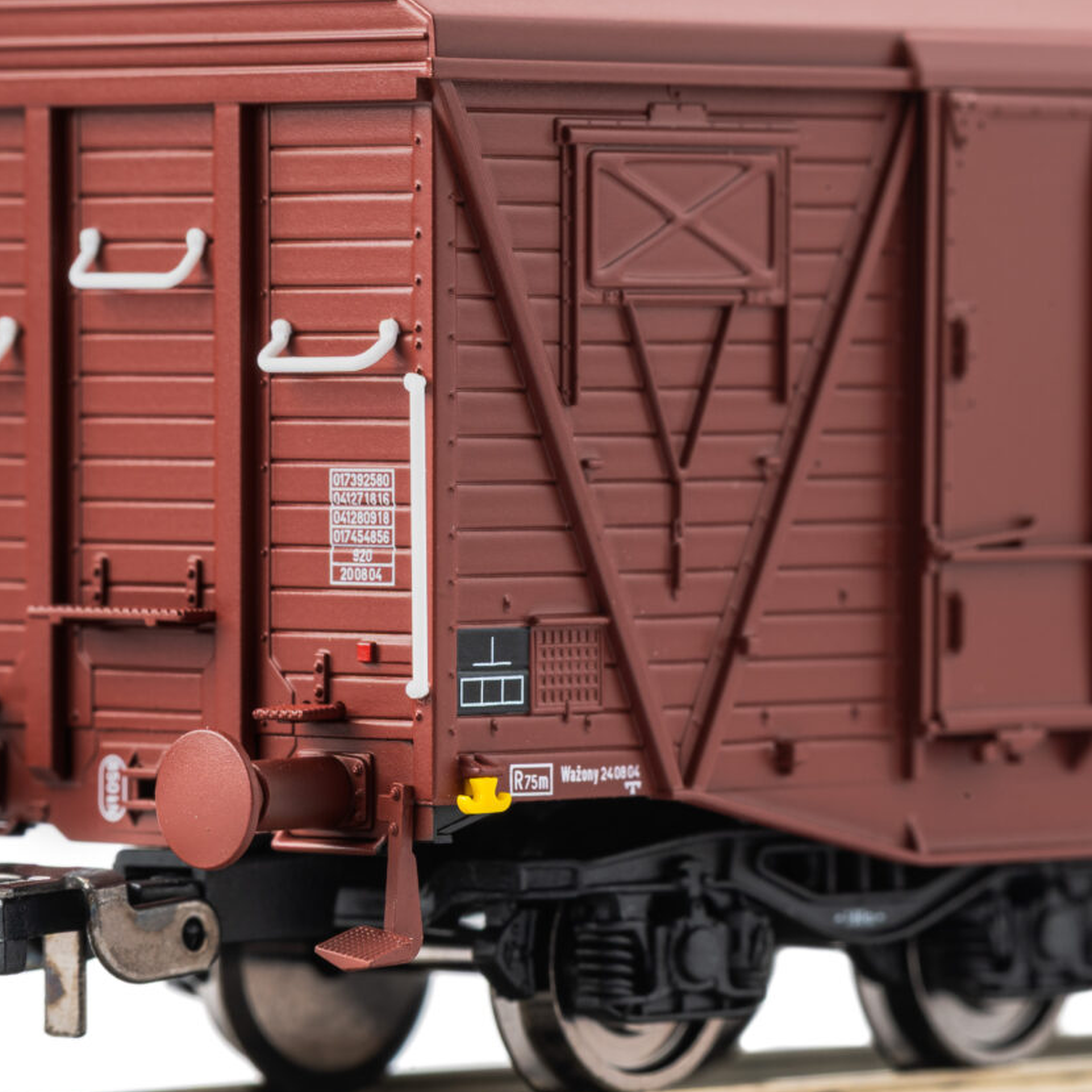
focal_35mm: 172
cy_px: 465
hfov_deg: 10.2
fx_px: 6139
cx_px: 566
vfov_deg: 10.2
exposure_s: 1/5
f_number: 20
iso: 100
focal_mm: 105
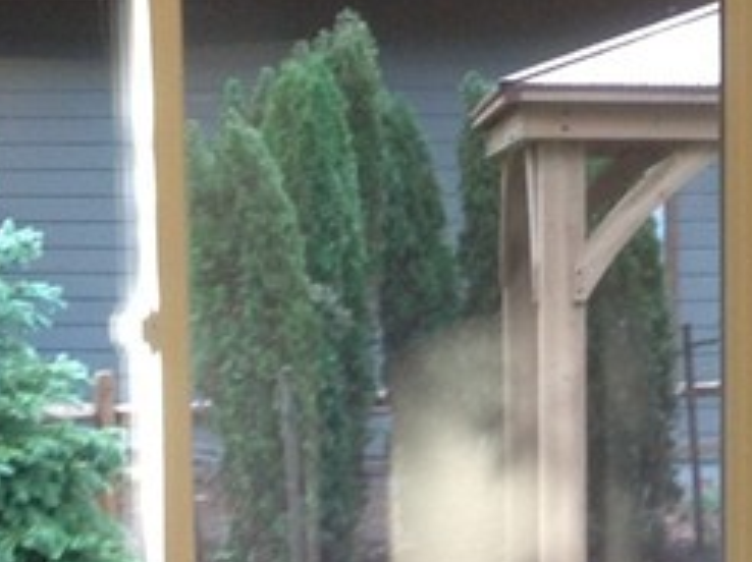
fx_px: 3169
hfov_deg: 13.4
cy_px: 528
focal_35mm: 146
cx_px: 651
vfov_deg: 10.1
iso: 100
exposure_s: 1/15
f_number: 2.4
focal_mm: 4.28
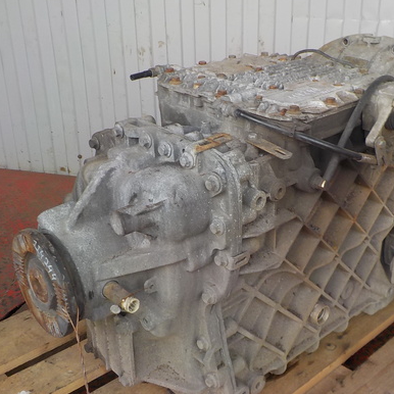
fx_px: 567
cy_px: 191
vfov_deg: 38.3
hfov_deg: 38.2
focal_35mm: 44
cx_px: 240
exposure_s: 1/60
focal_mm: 4.1
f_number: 3.3
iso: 125
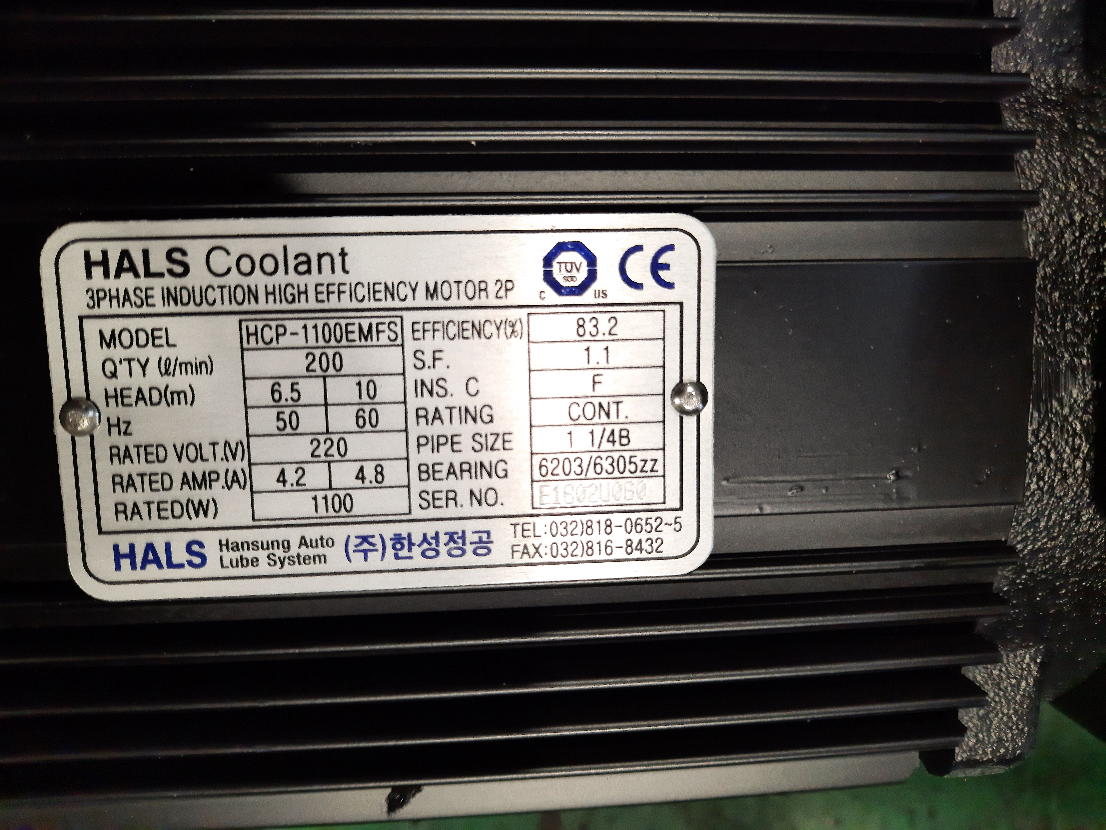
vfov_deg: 54.9
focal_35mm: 25
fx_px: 799
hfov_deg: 69.4
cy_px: 415
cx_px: 553
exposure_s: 1/50
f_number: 2
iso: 100
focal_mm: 4.6
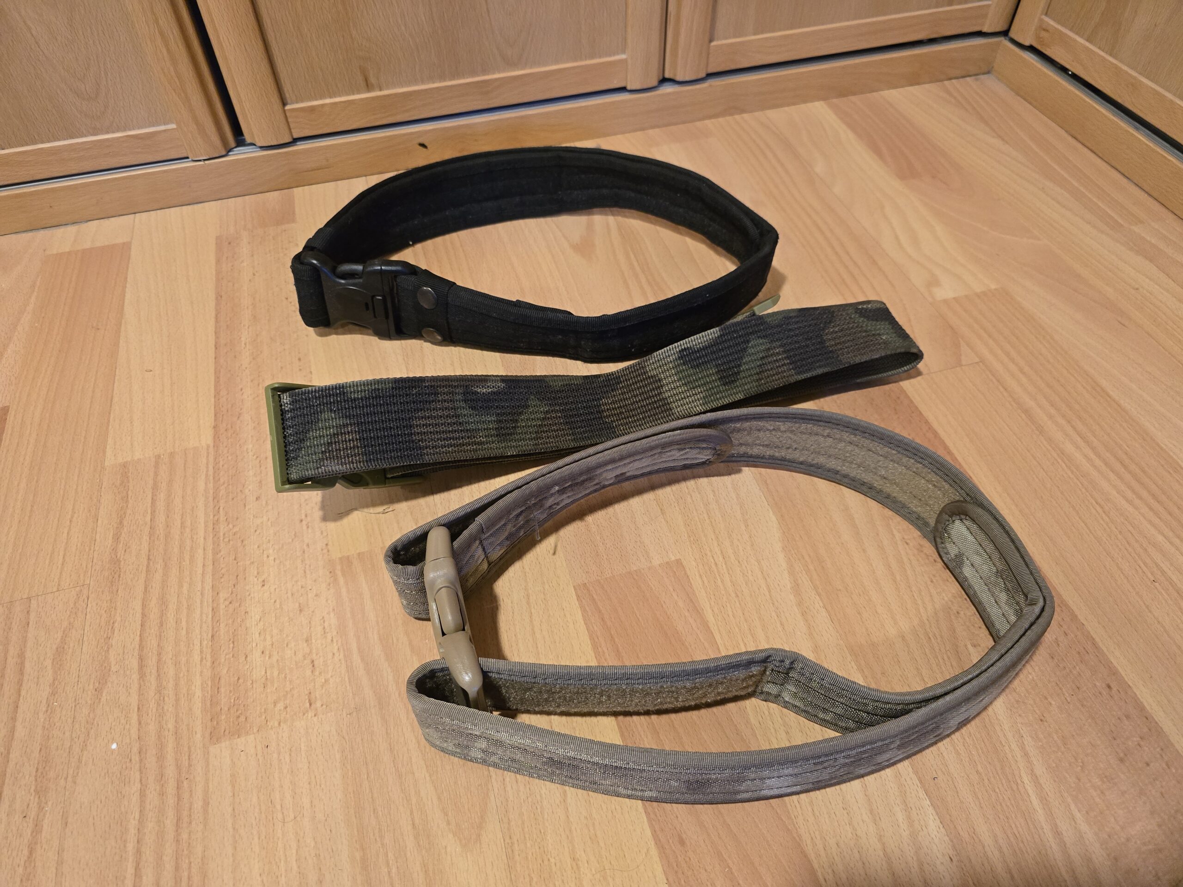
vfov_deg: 58.9
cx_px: 592
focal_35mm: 23
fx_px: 786
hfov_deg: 73.9
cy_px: 444
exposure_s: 1/100
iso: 1600
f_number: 1.7
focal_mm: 6.3
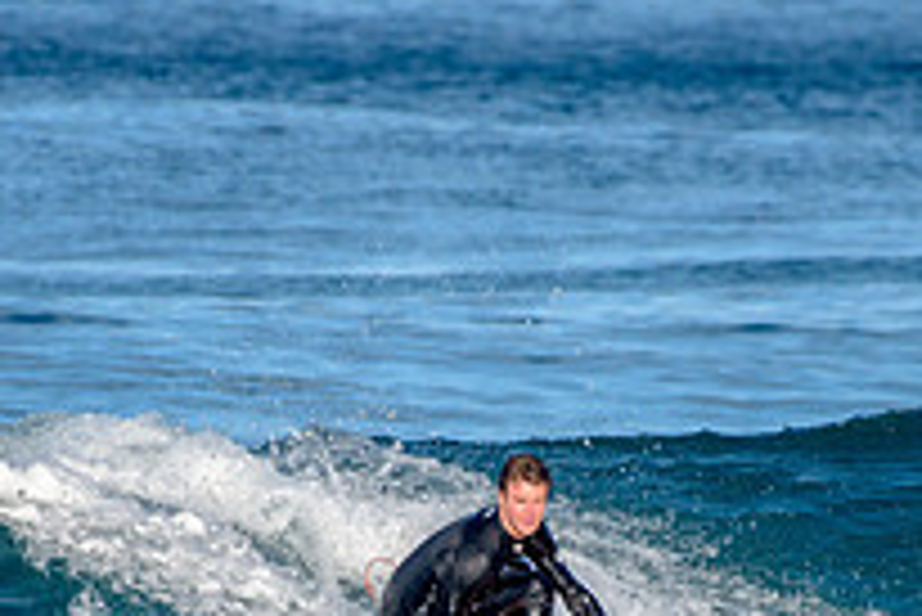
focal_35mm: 1735
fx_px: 44465
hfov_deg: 1.2
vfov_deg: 0.8
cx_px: 512
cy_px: 711
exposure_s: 1/2000
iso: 200
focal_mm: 500
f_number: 5.6
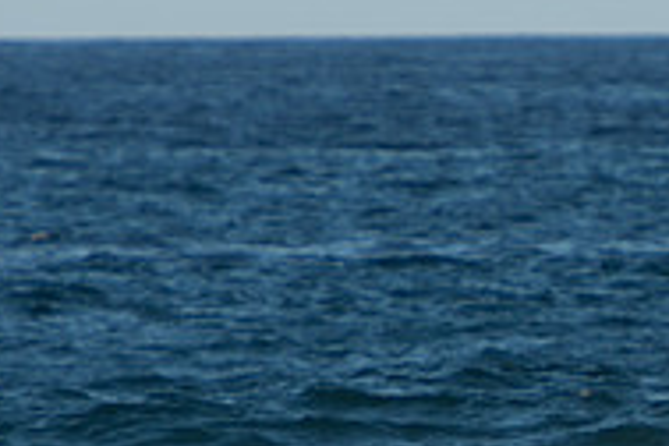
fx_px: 27408
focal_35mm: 1475
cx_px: 747
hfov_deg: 1.4
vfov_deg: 0.9
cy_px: 632
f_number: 5.6
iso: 125
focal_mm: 320
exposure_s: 1/640
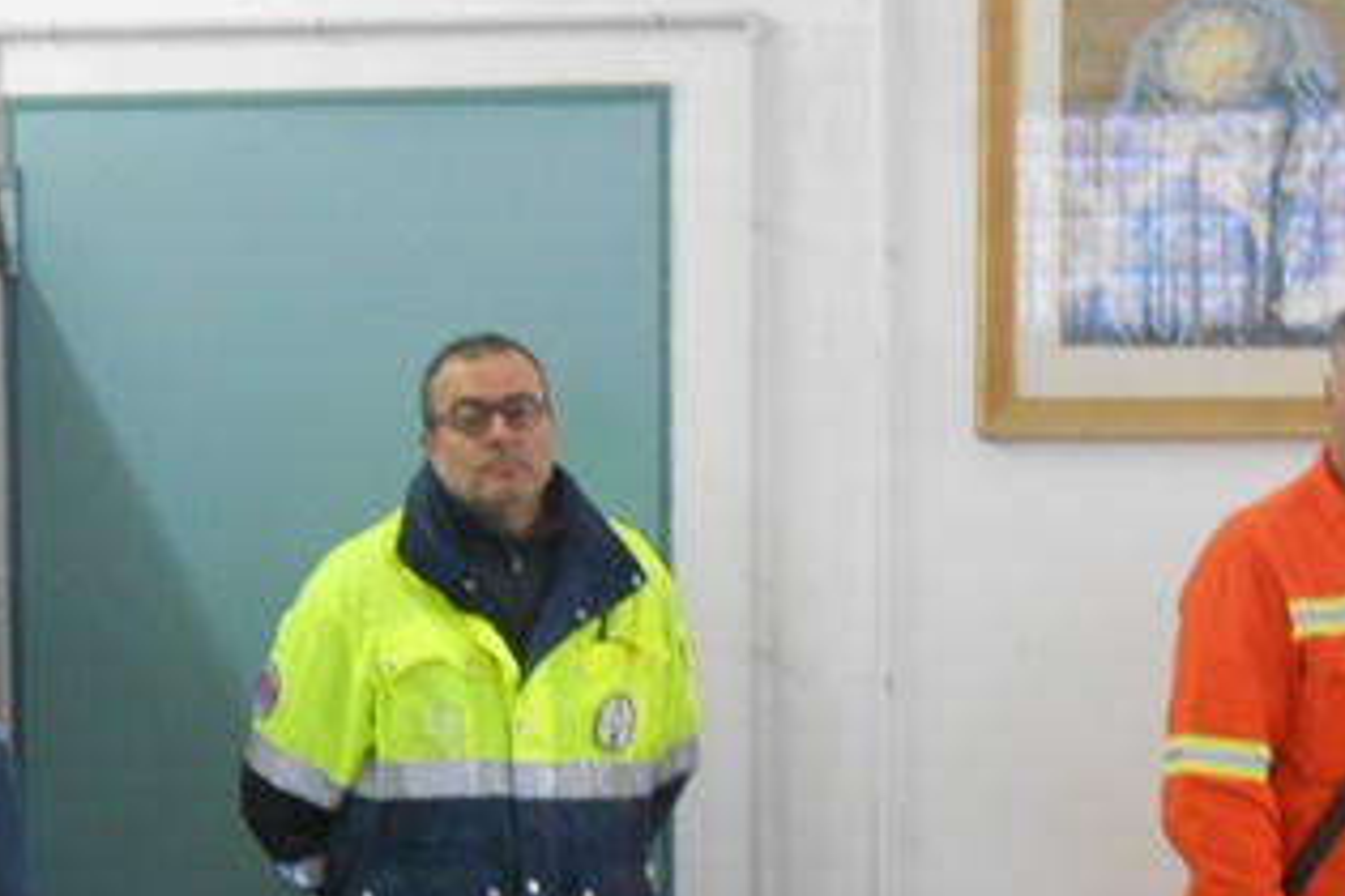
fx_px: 4969
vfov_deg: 10.3
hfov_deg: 15.4
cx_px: 534
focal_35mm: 133
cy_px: 836
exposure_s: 1/10
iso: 400
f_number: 5.6
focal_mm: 11.3
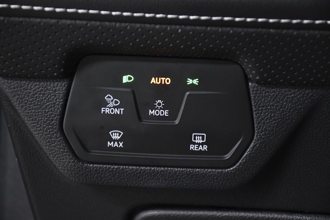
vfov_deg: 9.2
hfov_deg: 13.7
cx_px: 165
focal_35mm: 150
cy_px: 110
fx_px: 1375
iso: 2500
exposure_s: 1/60
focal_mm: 100
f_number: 5.6
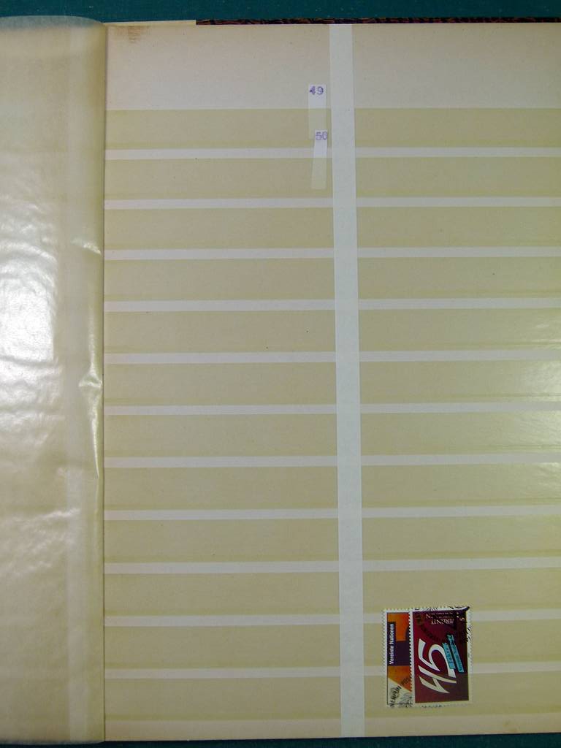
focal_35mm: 34
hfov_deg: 41.8
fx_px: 735
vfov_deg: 54.0
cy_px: 374
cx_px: 280
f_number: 4
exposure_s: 1/125
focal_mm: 6.2
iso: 100
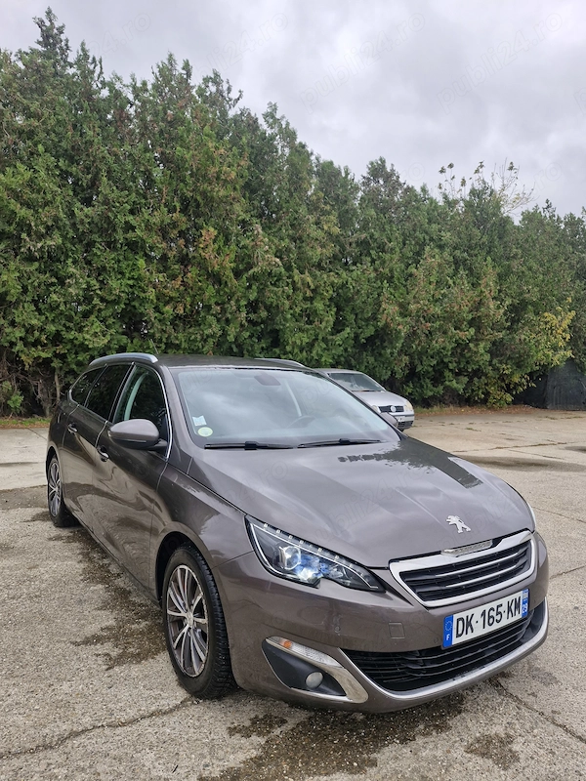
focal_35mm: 23
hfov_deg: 58.9
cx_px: 293
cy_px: 390
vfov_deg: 73.9
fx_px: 519
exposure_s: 1/318
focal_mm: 5.54
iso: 50
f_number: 1.8
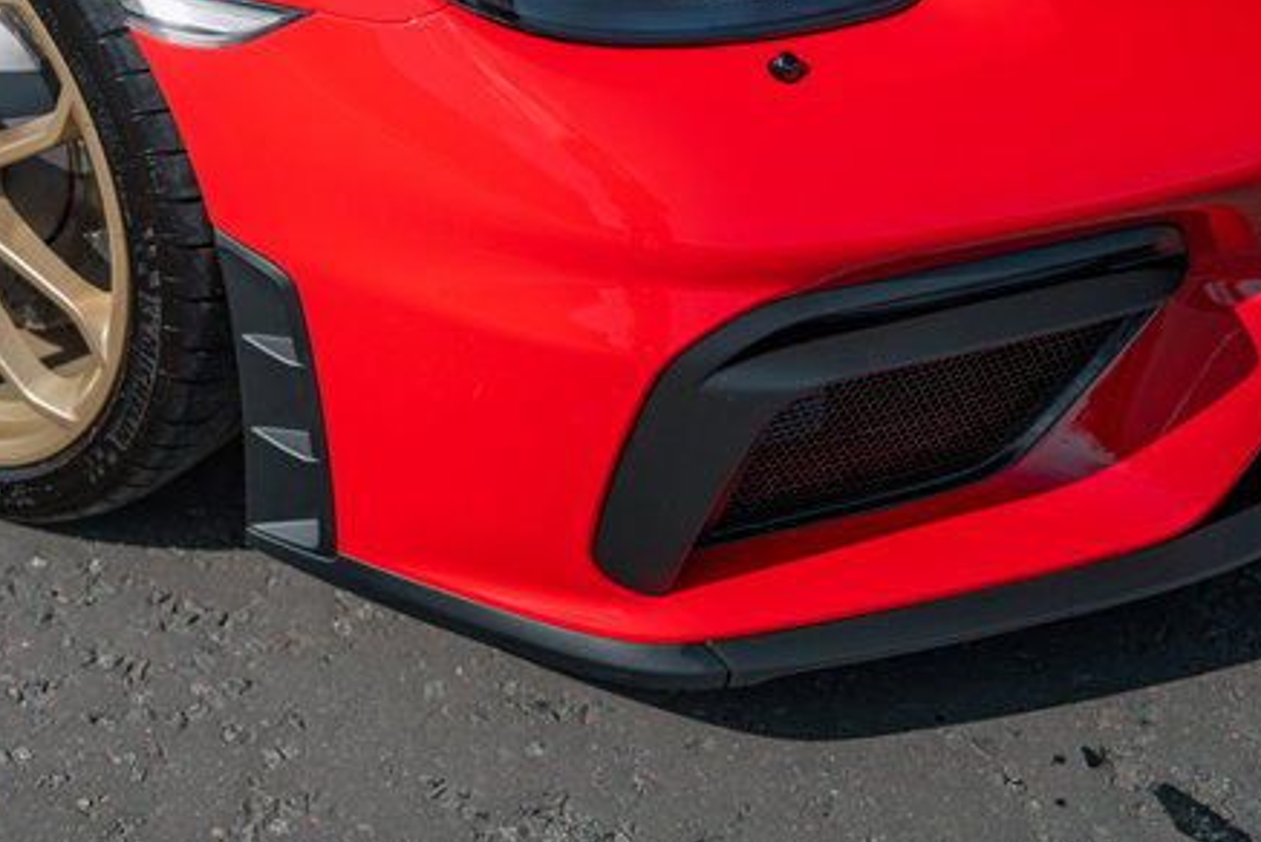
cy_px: 124
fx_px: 2769
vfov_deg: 17.1
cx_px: 287
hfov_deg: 25.3
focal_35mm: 79
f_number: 2.8
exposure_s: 1/1250
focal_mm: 45
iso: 100
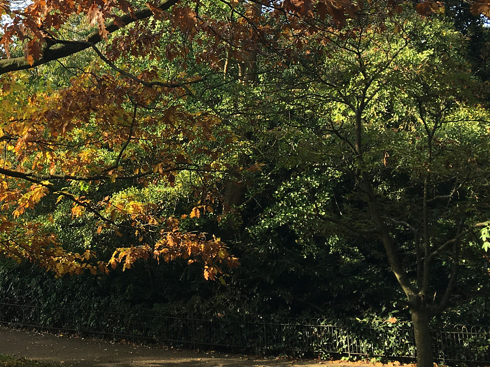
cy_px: 53
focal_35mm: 56
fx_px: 792
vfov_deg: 25.5
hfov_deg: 33.0
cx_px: 69
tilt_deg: +10.9
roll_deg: +1.6
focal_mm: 4.15
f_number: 2.2
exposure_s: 1/315
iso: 25
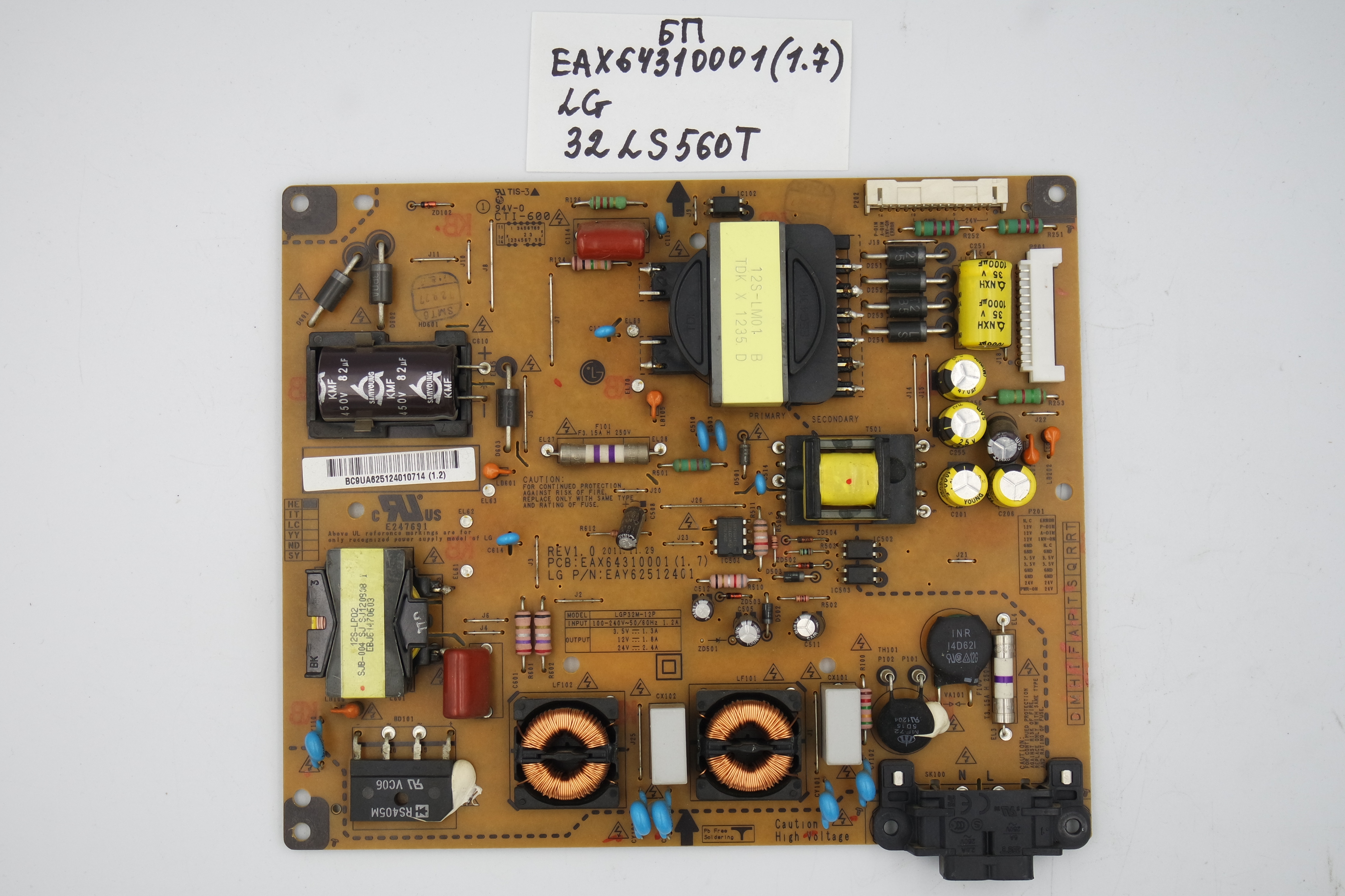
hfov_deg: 36.9
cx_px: 672
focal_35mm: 54
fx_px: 2017
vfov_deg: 25.1
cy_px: 448
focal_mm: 20
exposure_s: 1/125
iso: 160
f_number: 5
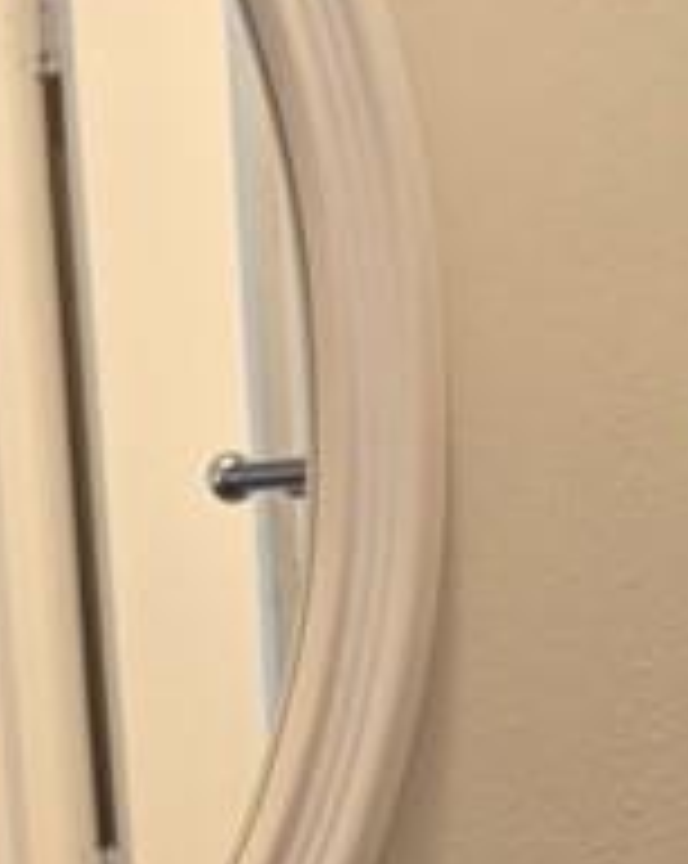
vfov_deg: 15.2
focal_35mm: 120
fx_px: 3062
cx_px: 580
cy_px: 1166
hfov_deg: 12.7
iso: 200
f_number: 1.7
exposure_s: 1/120
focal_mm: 6.3
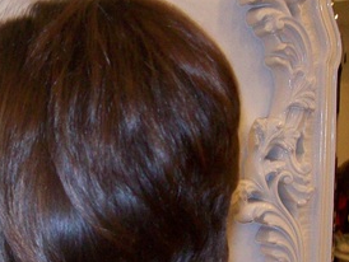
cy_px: 142
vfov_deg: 17.6
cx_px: 61
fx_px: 848
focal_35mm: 84
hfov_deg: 22.9
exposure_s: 1/64
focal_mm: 6
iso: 200
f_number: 2.7
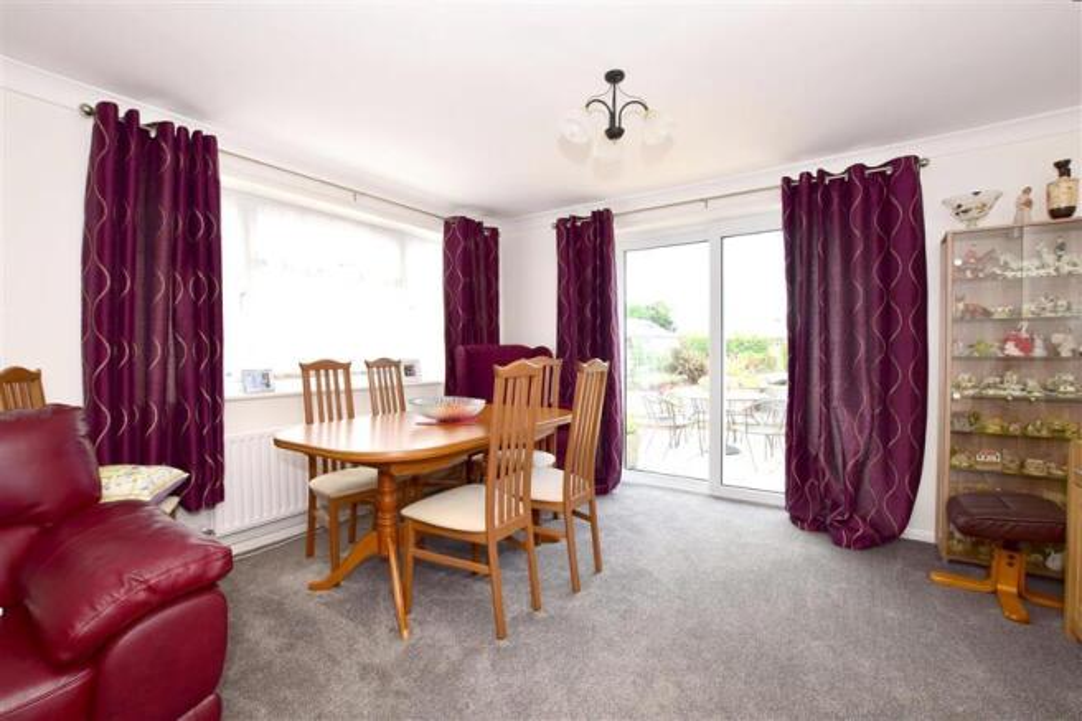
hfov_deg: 100.4
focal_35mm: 15
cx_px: 541
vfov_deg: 77.3
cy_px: 360
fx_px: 451
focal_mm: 10
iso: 200
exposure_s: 1/60
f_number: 11
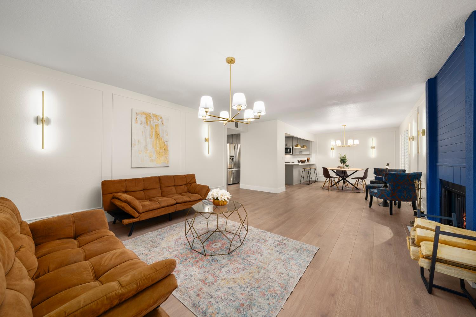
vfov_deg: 85.4
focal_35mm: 13
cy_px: 158
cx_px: 238
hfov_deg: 108.3
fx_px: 172
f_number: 7.1
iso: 320
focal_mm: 13
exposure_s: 1/1.67
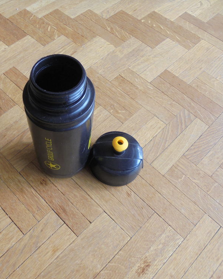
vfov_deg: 52.8
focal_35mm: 34
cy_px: 140
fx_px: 280
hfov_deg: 42.7
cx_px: 72
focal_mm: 4.6
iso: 100
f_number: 3.5
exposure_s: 1/30
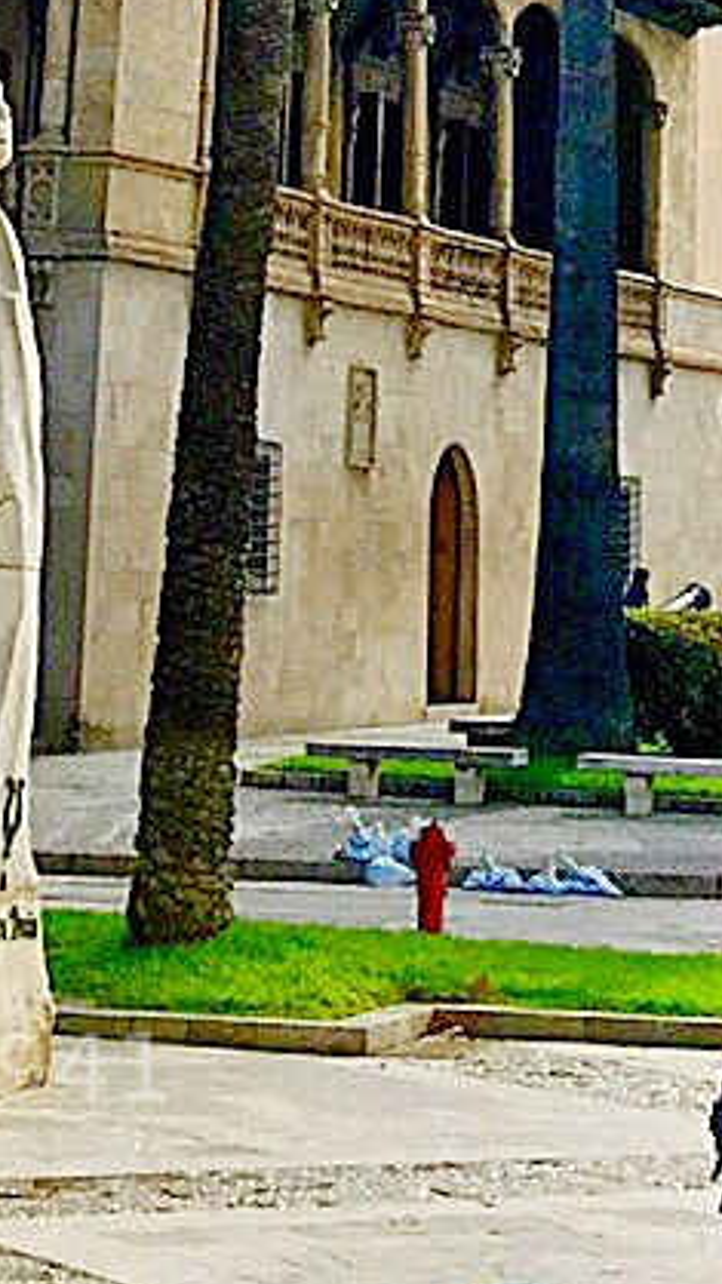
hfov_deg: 10.0
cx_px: 406
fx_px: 4120
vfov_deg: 15.0
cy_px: -1149
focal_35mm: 121
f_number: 2.2
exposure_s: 1/1451
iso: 25
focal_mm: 4.15
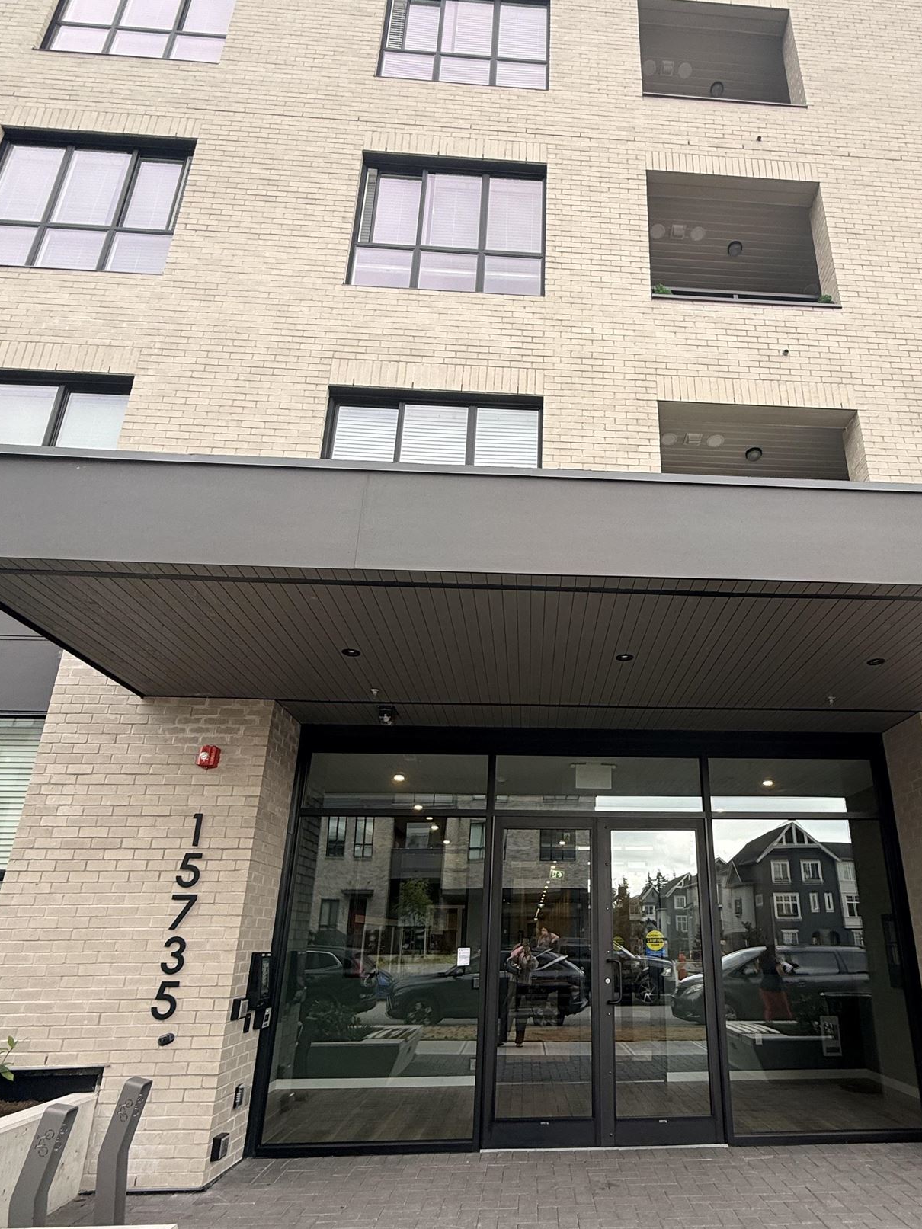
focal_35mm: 20
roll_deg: +0.4
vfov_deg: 81.3
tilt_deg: +20.4
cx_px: 580
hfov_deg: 65.0
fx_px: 710
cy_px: 695
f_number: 2.2
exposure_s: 1/109
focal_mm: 2.22
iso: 64
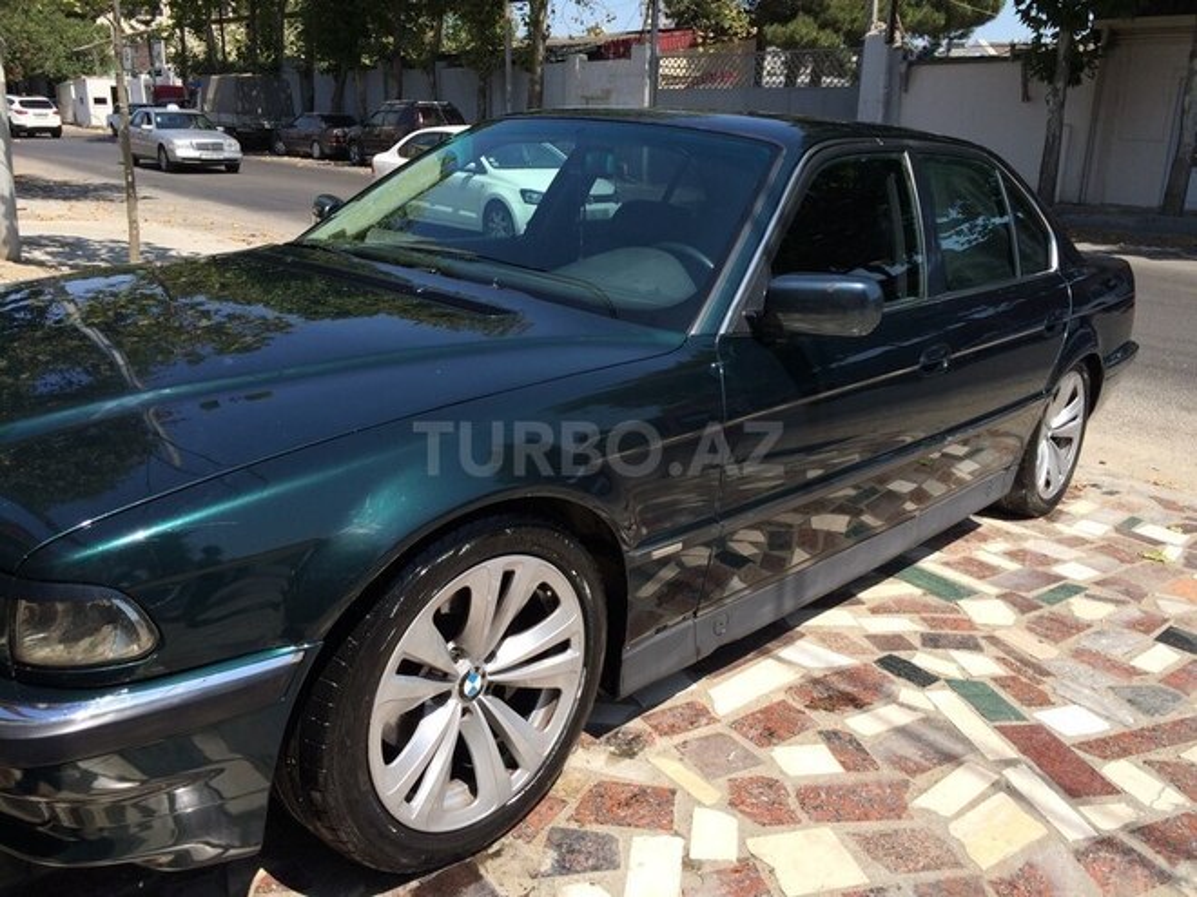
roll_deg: +0.3
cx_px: 598
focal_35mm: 29
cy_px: 448
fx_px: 1003
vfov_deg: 48.2
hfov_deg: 61.7
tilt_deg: -16.0
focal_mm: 4.15
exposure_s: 1/1709
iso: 32
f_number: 2.2
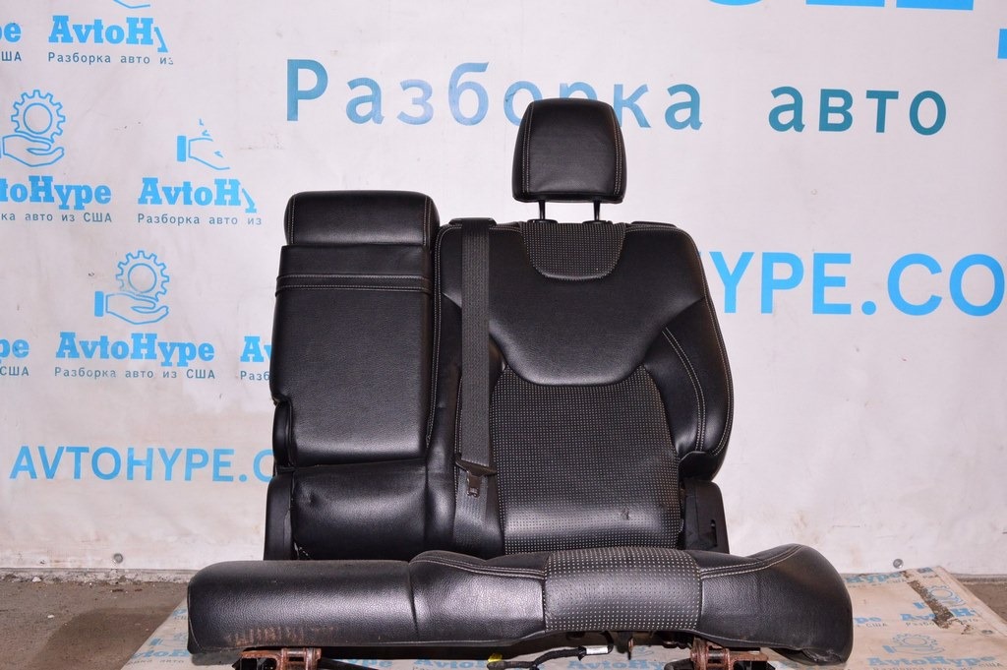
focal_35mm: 40
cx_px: 504
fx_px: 1132
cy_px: 335
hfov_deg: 48.0
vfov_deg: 33.0
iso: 1600
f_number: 8
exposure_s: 1/160
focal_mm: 27
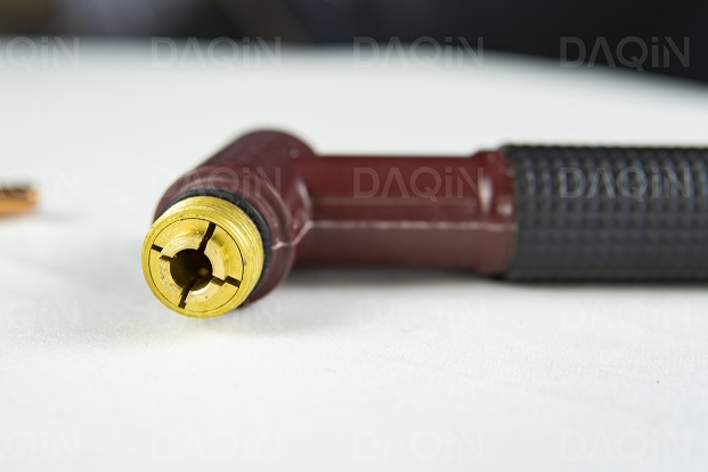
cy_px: 211
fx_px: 1141
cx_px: 294
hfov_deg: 34.4
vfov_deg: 23.4
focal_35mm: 58
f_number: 2.8
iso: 100
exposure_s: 1/100
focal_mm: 30
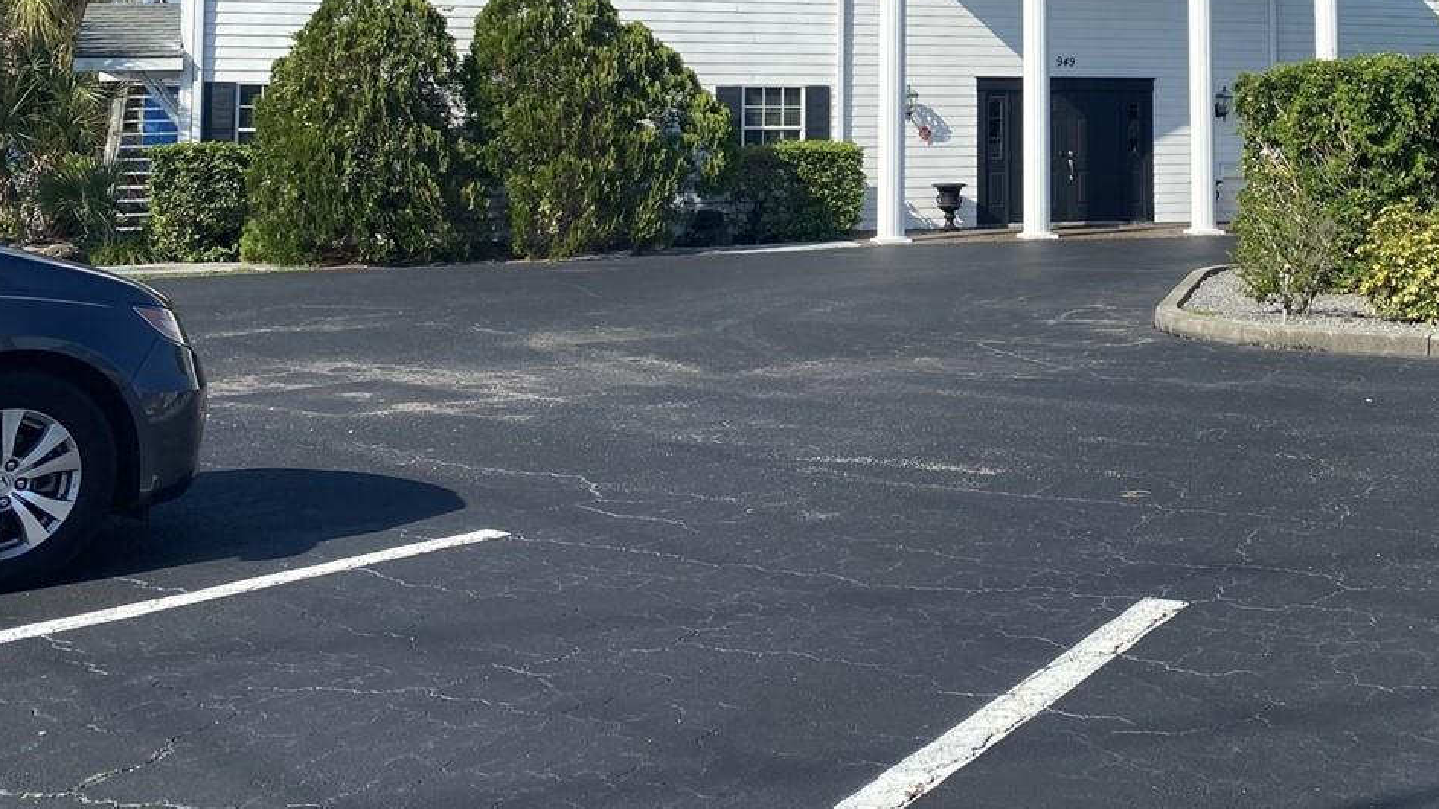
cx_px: 1090
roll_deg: -0.3
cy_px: -8
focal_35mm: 48
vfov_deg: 23.8
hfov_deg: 41.5
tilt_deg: +5.3
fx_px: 1832
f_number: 1.8
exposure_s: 1/2688
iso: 32
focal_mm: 4.25
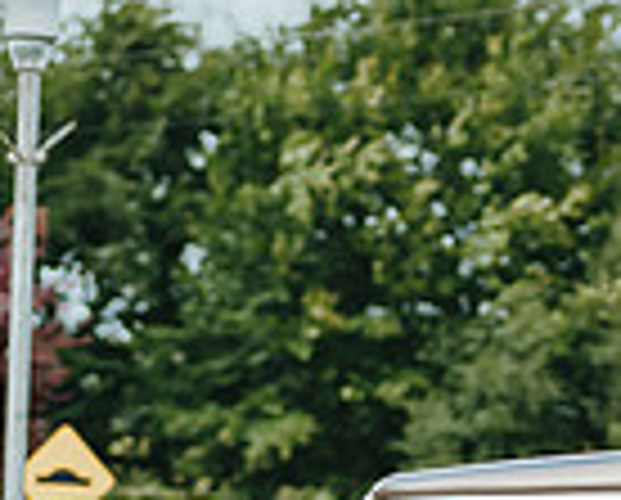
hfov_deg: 5.7
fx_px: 6170
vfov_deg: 4.6
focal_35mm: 335
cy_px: 592
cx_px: 706
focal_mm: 85
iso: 160
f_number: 2
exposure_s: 1/2000
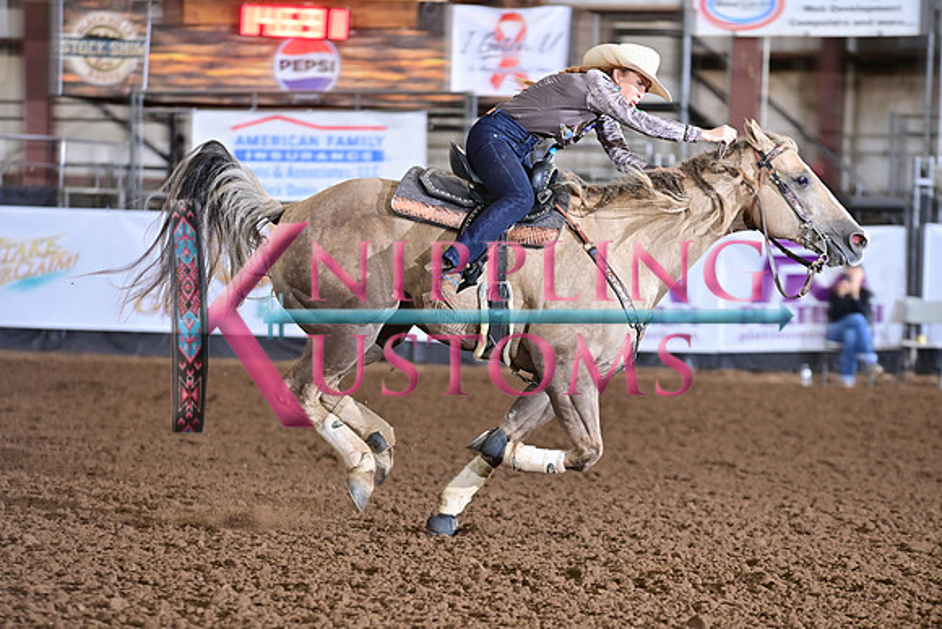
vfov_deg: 7.9
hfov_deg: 11.7
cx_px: 471
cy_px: 314
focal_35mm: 175
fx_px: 4580
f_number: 4
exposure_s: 1/250
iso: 2000
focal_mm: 175
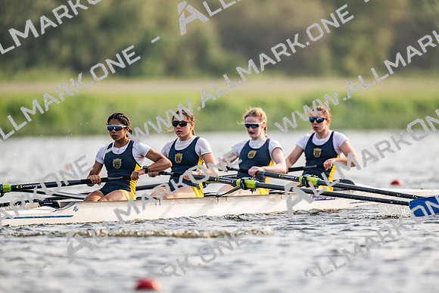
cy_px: 146
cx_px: 220
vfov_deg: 2.3
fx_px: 7318
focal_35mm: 600
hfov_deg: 3.4
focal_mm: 600
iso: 320
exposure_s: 1/2500
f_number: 4
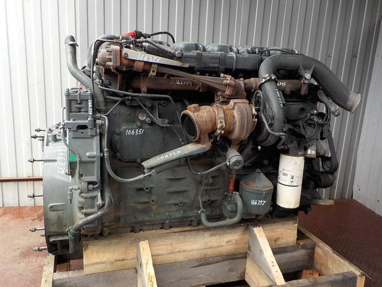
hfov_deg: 60.0
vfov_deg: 46.8
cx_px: 191
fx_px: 331
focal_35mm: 30
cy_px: 144
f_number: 3.3
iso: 125
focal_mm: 4.1
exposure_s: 1/80
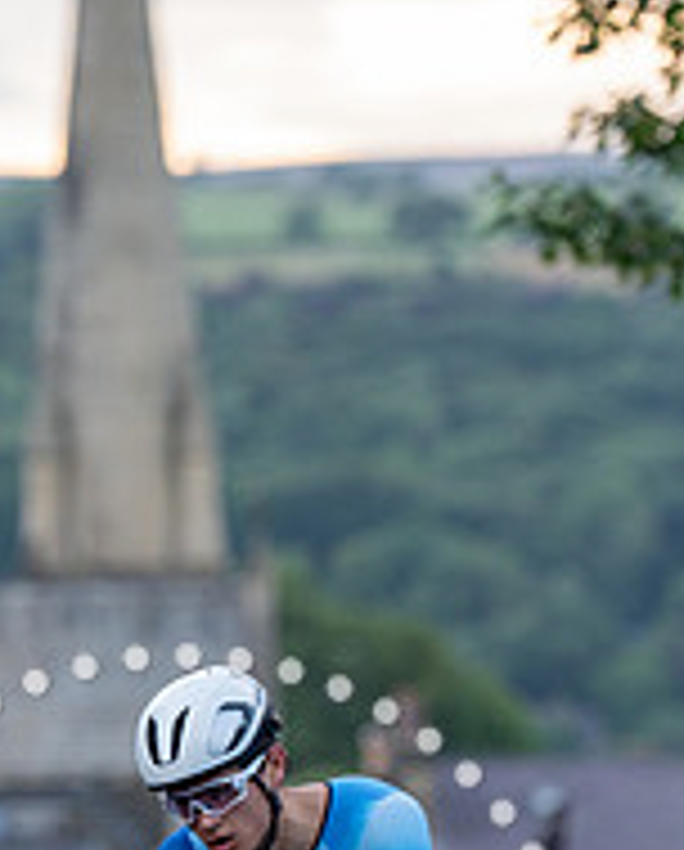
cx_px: 266
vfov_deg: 5.7
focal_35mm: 341
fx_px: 8601
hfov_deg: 4.6
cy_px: 684
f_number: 3.2
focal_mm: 153
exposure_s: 1/640
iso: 1250
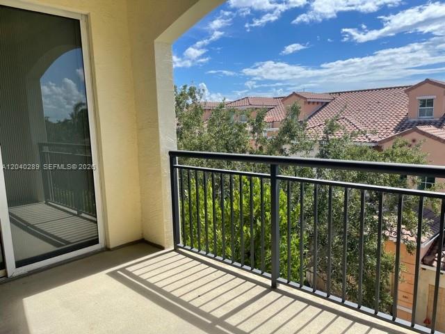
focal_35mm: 26
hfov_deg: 67.3
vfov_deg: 53.1
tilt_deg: -8.7
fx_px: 334
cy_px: 167
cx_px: 222
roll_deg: +1.3
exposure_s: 1/3086
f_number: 1.6
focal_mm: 5.1
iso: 32
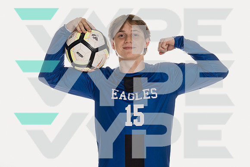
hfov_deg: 27.1
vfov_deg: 18.3
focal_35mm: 75
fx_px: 518
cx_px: 124
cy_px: 84
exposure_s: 1/60
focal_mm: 70
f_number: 5.6
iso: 640
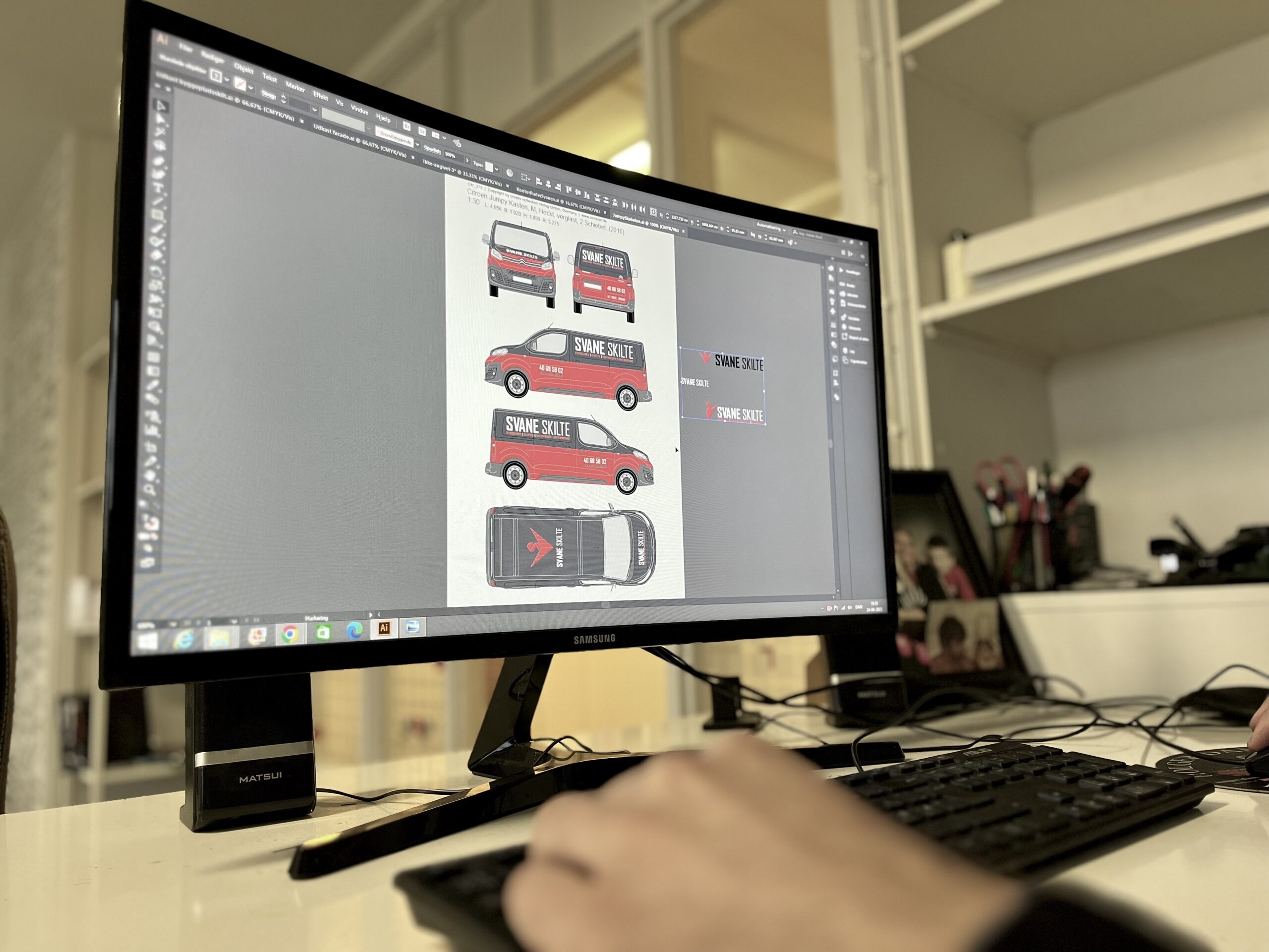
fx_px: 953
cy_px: 476
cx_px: 634
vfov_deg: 53.1
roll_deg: +2.3
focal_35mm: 26
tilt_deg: +6.9
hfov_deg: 67.3
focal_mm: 5.1
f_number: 1.6
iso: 100
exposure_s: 1/50
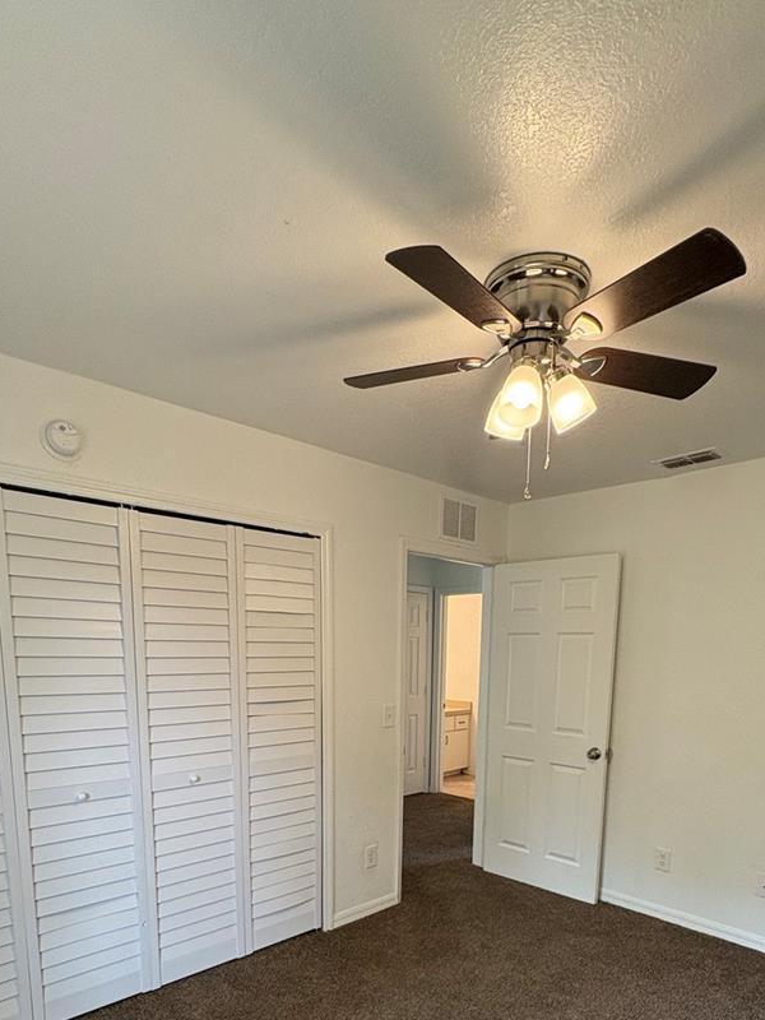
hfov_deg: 63.4
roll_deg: -0.1
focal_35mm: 21
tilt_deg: -7.8
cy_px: 745
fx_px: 619
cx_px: 402
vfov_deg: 74.3
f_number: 2.2
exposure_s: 1/120
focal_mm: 2.22
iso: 250
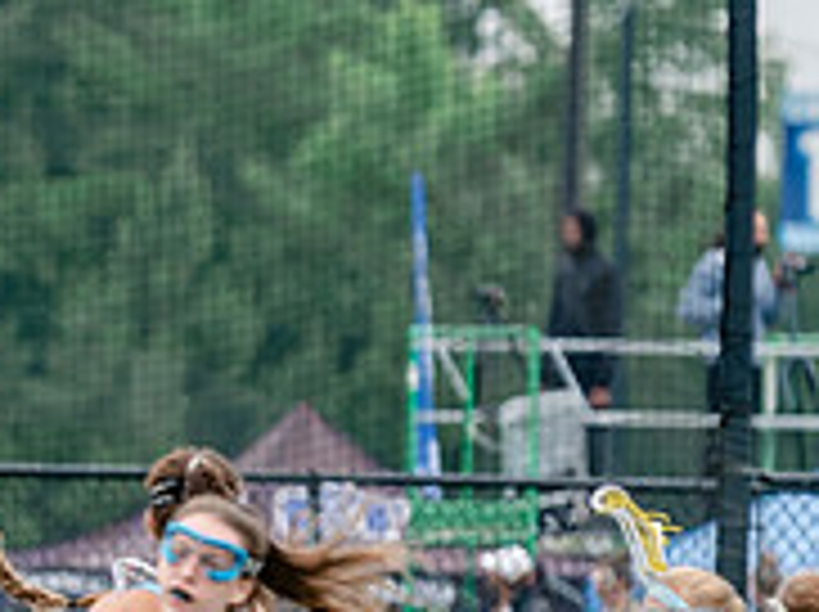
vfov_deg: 1.2
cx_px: -655
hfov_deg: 1.6
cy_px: 999
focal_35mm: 1276
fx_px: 30150
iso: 250
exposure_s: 1/640
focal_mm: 200
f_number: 3.2
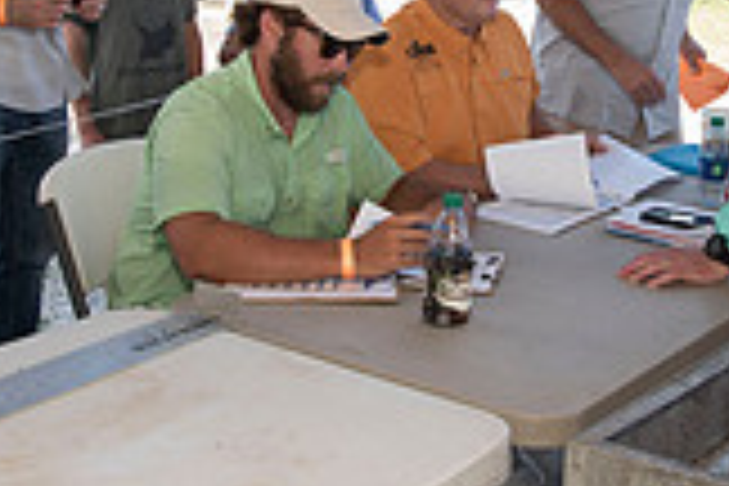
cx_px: 477
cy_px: 70
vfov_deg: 21.9
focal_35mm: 61
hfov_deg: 32.6
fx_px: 1235
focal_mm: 17
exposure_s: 1/200
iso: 250
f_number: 4.5
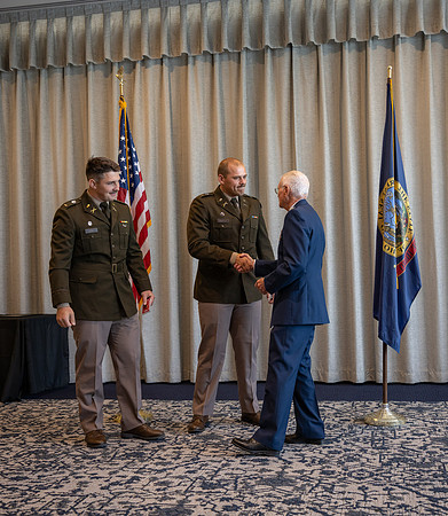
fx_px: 671
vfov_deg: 42.0
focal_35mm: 43
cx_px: 265
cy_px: 261
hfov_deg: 36.8
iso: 200
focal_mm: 29.5
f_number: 2.8
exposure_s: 1/125
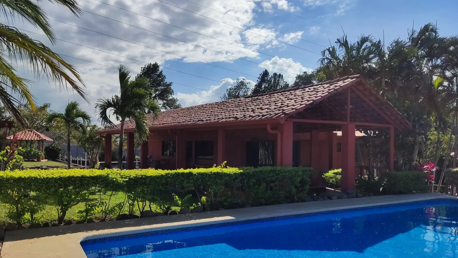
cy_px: 143
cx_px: 229
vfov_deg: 41.4
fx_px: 340
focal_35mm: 28
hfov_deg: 67.9
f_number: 1.79
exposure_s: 1/5013
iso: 50
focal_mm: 4.71
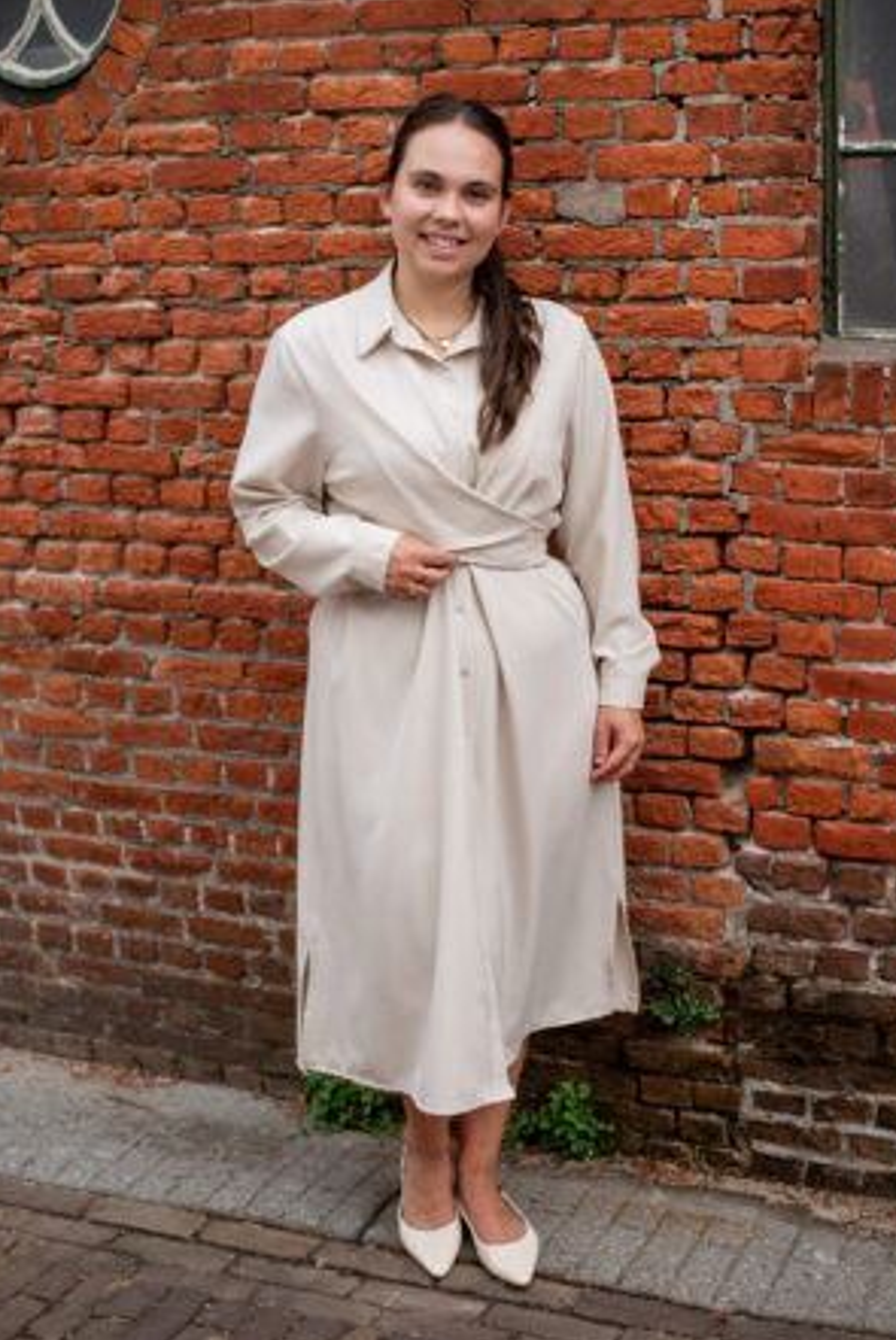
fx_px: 2048
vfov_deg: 36.2
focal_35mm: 55
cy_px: 634
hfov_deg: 24.7
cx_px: 459
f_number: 2.5
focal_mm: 50
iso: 1000
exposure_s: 1/800
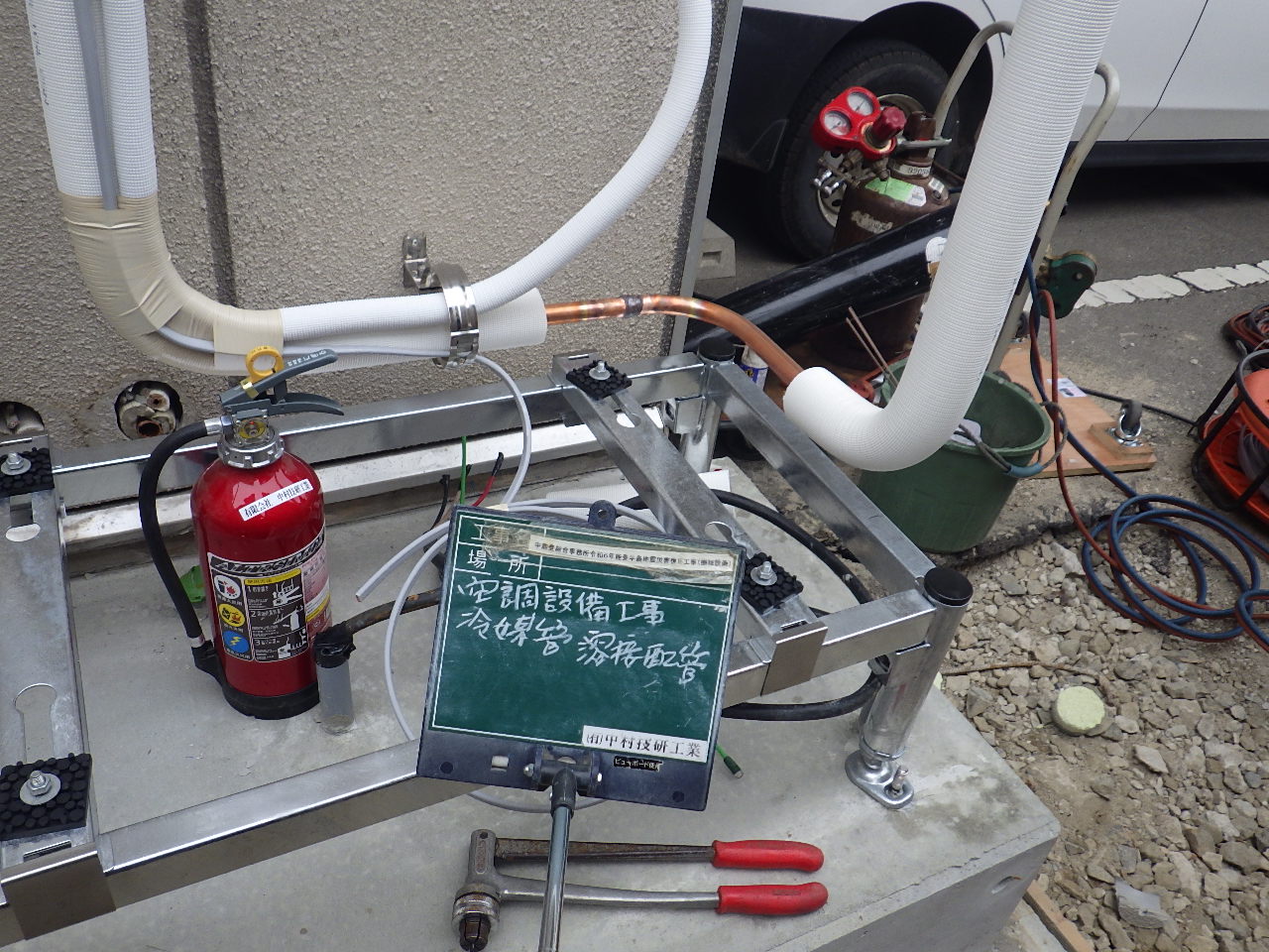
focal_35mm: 28
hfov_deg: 63.4
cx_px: 634
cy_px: 476
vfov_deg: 49.7
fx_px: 1026
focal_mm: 5
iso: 125
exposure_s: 1/160
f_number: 3.5
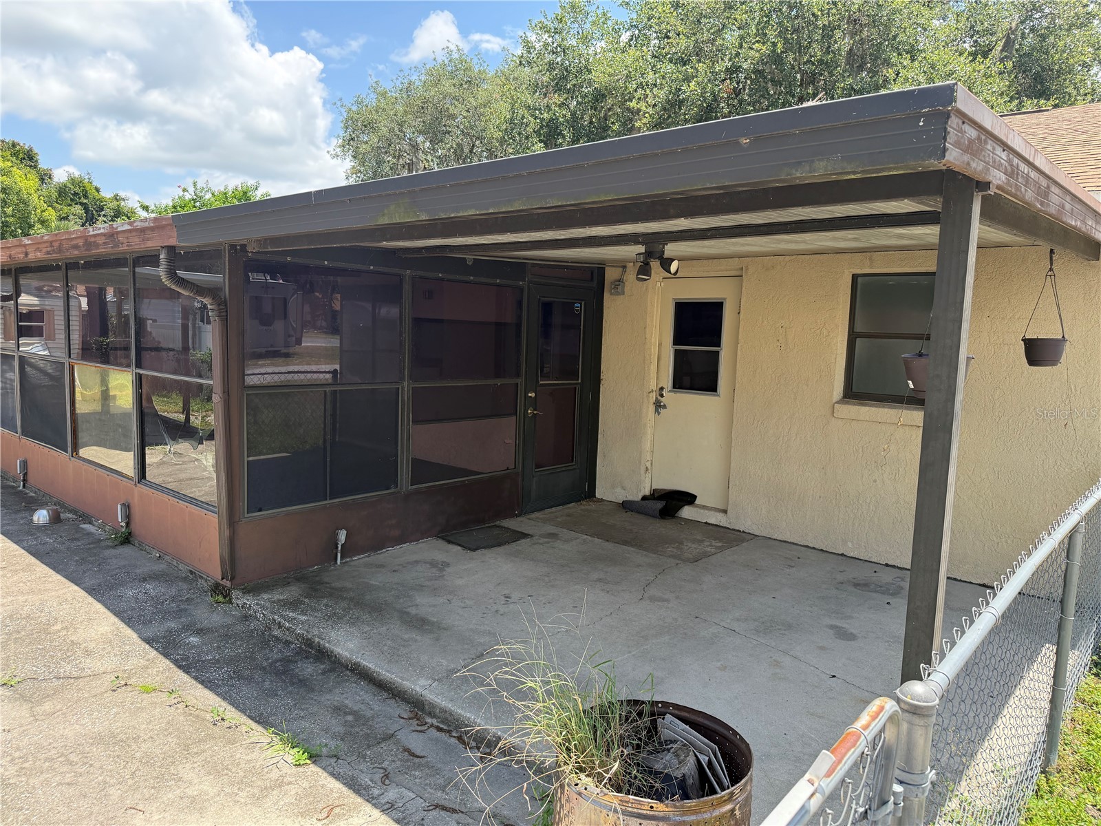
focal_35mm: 24
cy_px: 413
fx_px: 763
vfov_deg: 56.8
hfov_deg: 71.6
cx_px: 550
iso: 100
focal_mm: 6.76
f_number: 1.78
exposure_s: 1/1211
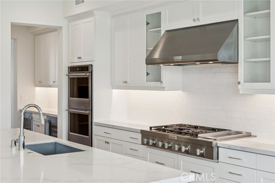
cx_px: 138
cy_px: 92
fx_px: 382
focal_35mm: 50
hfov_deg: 39.6
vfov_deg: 27.0
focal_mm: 50
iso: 400
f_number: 8
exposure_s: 1/100
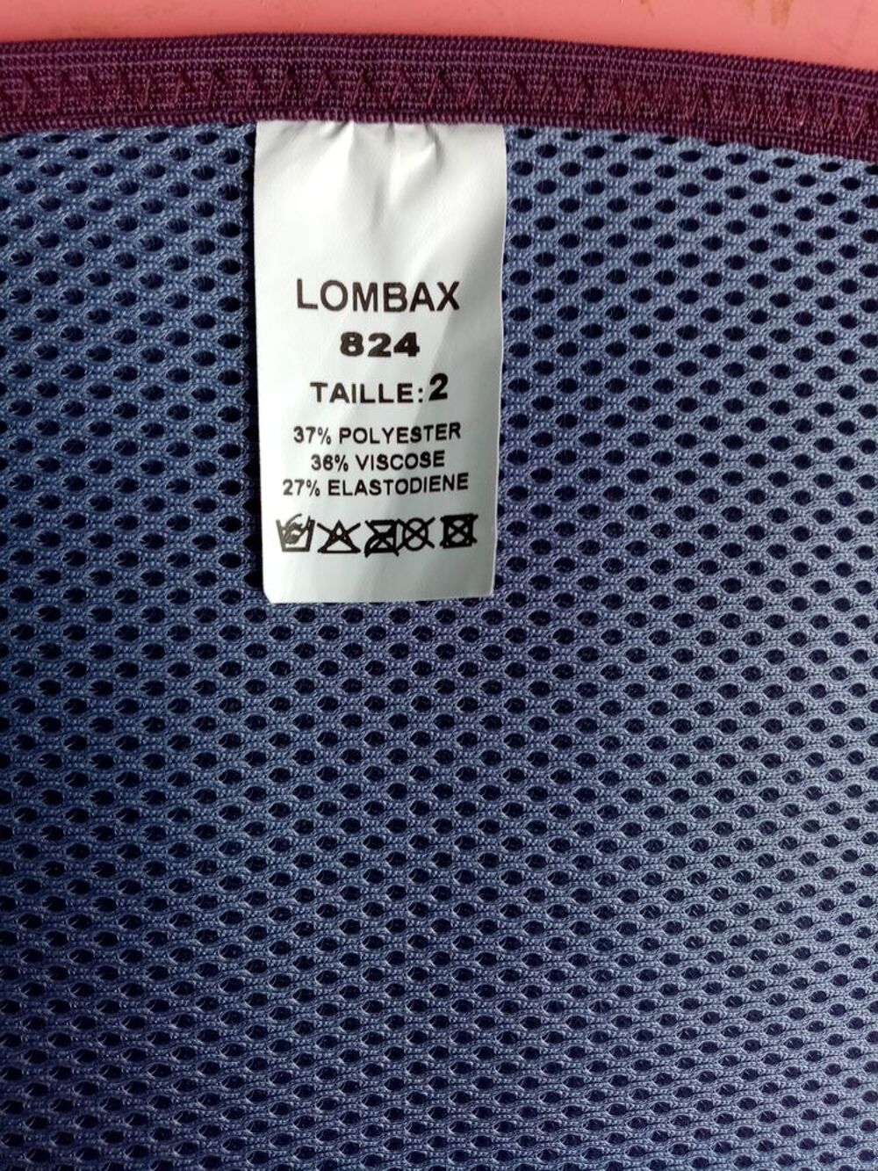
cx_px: 439
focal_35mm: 26
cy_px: 586
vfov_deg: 67.3
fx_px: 879
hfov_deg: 53.1
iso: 122
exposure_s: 1/33.3
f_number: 1.8
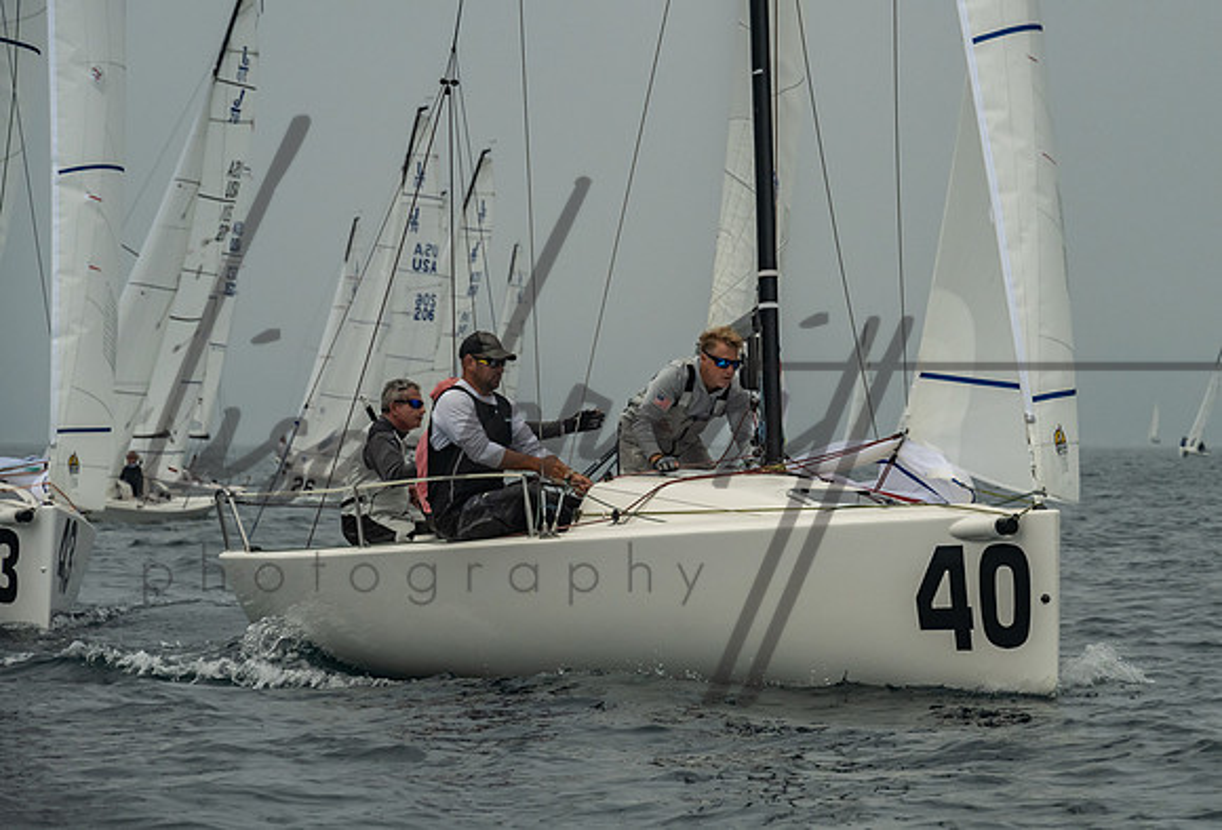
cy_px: 345
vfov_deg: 6.9
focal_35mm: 202
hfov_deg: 10.1
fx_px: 6883
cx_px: 744
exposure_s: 1/3200
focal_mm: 165
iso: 800
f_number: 9
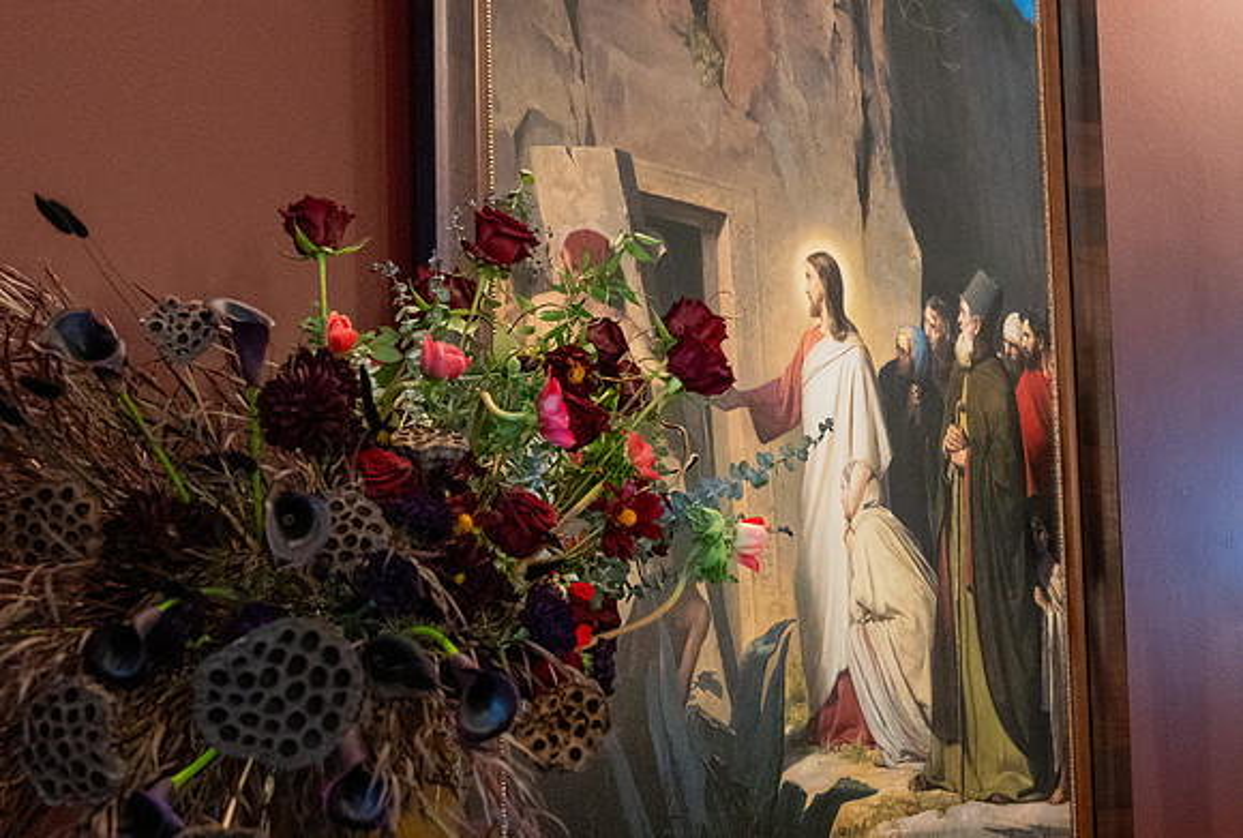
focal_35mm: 44
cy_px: 497
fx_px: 1517
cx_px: 535
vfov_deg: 30.8
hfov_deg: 44.4
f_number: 5
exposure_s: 1/125
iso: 5000
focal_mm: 31
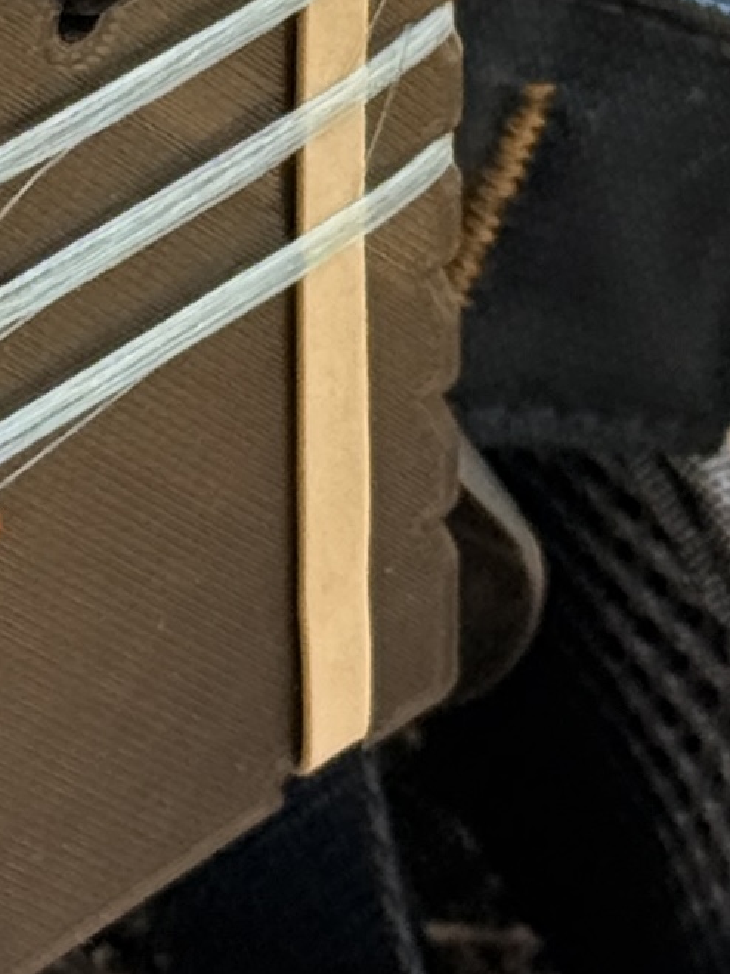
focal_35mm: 126
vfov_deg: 15.6
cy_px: 469
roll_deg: +3.6
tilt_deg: -32.5
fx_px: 3544
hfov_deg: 11.7
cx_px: 72
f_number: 1.78
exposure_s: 1/429
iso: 80
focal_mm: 6.76
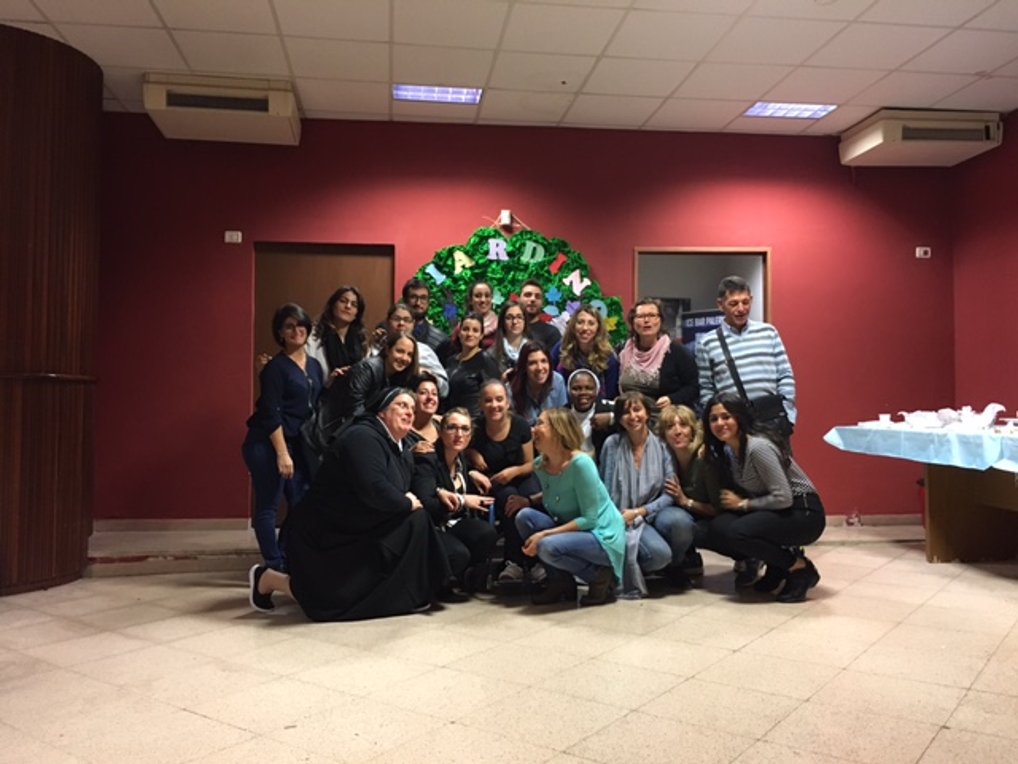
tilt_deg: +1.9
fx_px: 853
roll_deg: -0.3
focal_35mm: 29
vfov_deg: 48.2
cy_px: 382
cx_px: 509
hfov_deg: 61.7
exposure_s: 1/25
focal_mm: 4.15
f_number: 2.2
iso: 200
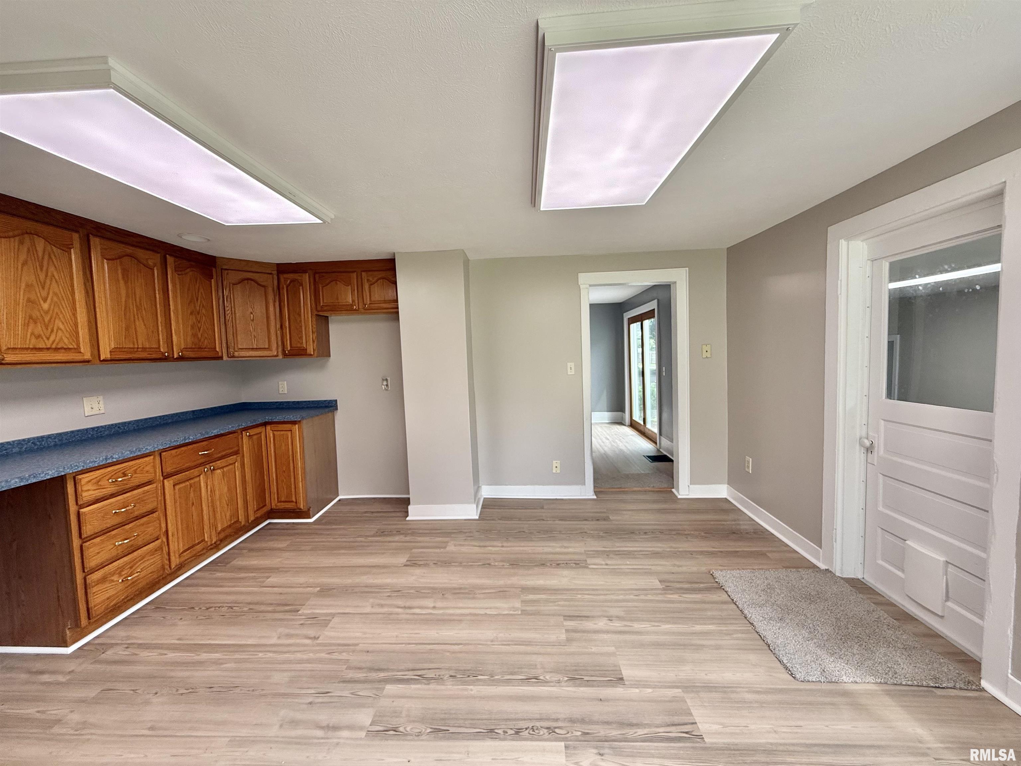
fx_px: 413
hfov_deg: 102.1
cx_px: 510
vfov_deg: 85.7
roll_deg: +0.9
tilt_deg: -2.8
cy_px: 383
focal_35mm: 14
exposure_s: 1/99
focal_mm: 2.22
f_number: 2.2
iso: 100
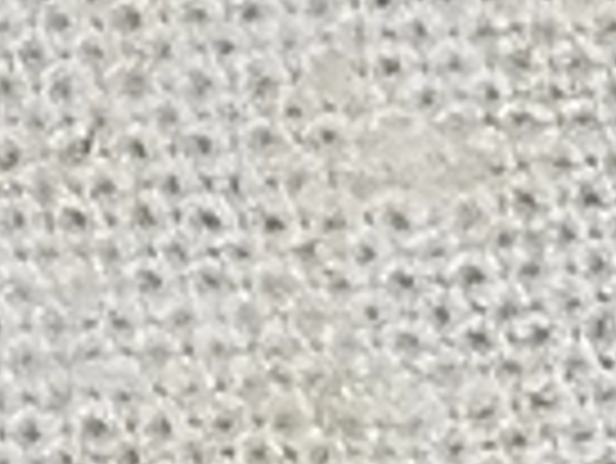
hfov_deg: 3.8
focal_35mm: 514
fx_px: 9155
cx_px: 1129
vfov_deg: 2.9
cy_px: 396
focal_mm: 5.31
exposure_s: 1/50
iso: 80
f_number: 1.7
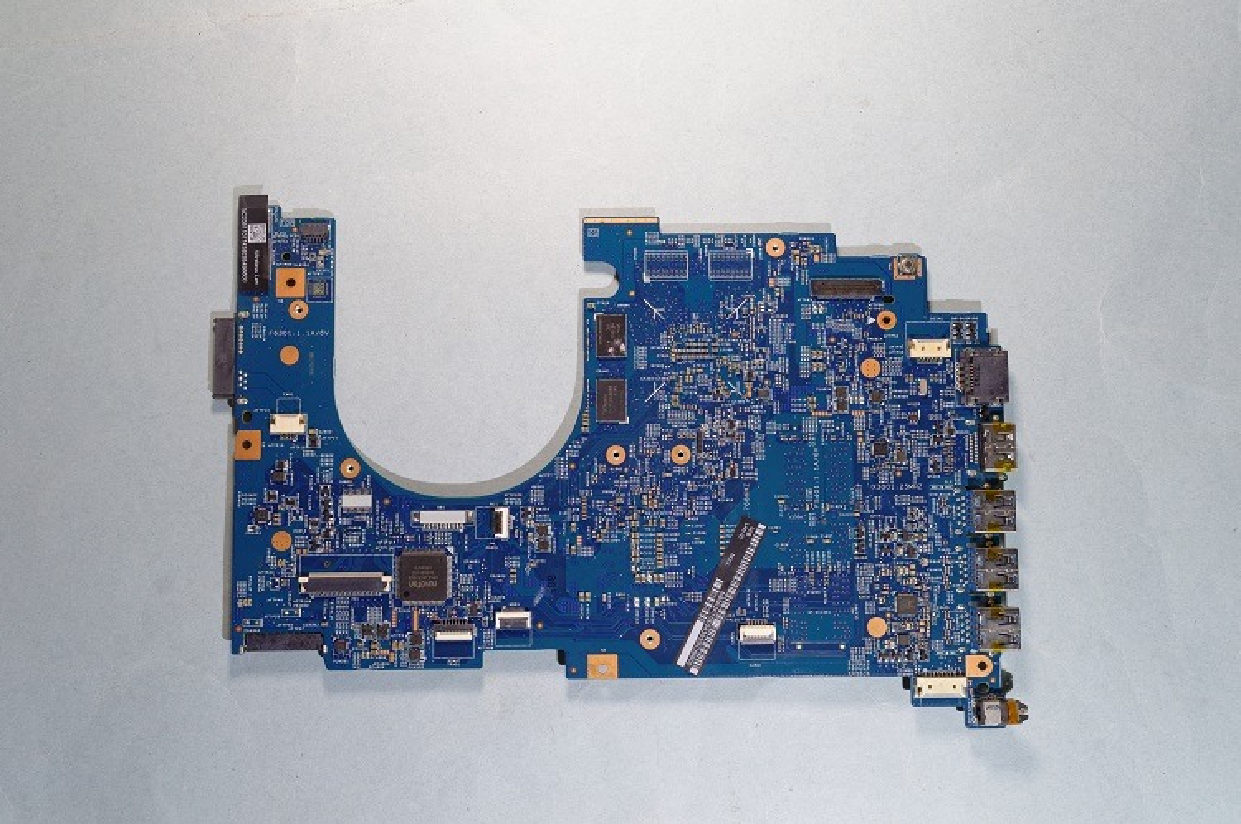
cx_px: 620
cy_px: 412
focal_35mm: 33
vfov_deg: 39.9
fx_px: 1136
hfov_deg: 57.3
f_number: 8
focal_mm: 22
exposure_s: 1/6
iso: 100
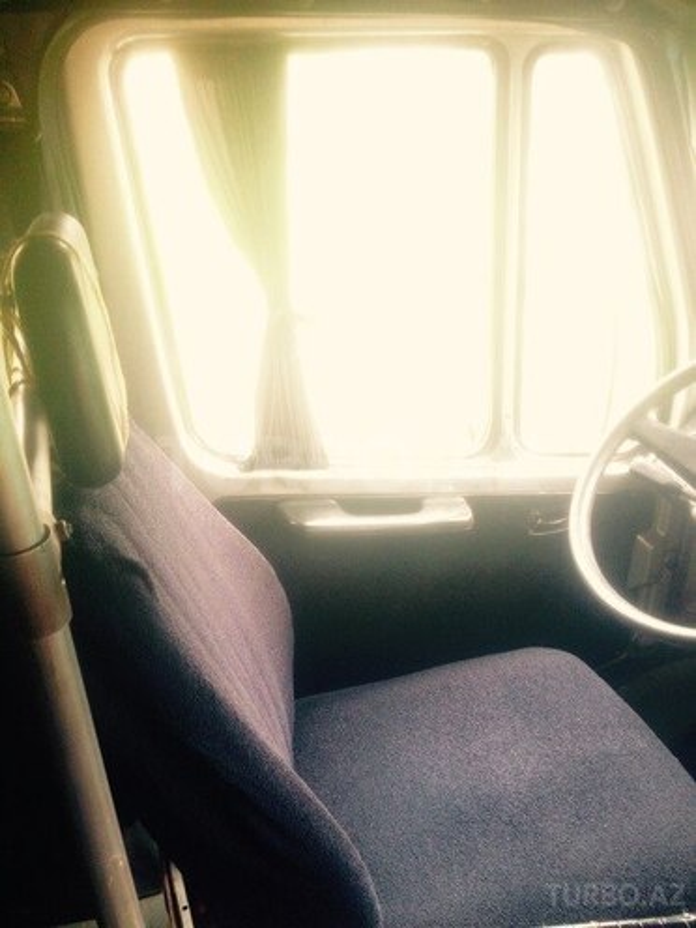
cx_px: 348
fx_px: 885
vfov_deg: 55.4
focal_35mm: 33
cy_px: 464
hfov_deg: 42.9
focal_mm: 4.12
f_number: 2.4
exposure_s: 1/20
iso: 100
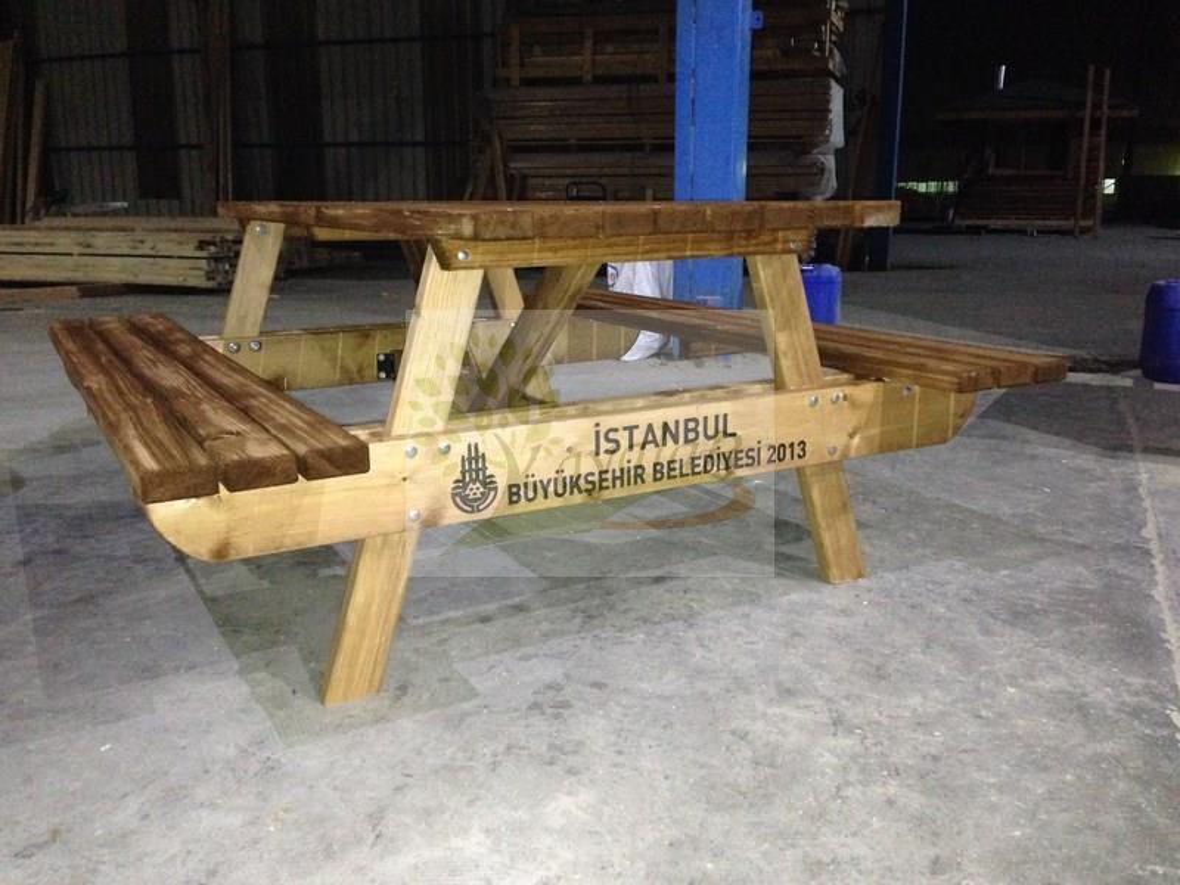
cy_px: 442
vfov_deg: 42.9
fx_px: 1125
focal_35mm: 33
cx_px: 590
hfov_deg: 55.4
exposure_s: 1/16
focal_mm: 4.12
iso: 640
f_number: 2.4
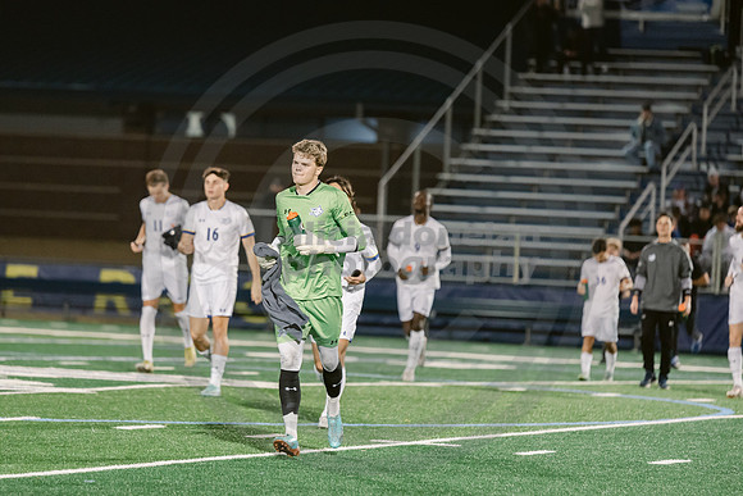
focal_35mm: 223
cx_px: 328
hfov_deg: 9.2
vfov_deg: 6.2
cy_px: 219
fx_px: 4607
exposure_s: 1/640
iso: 2500
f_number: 3.2
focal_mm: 200
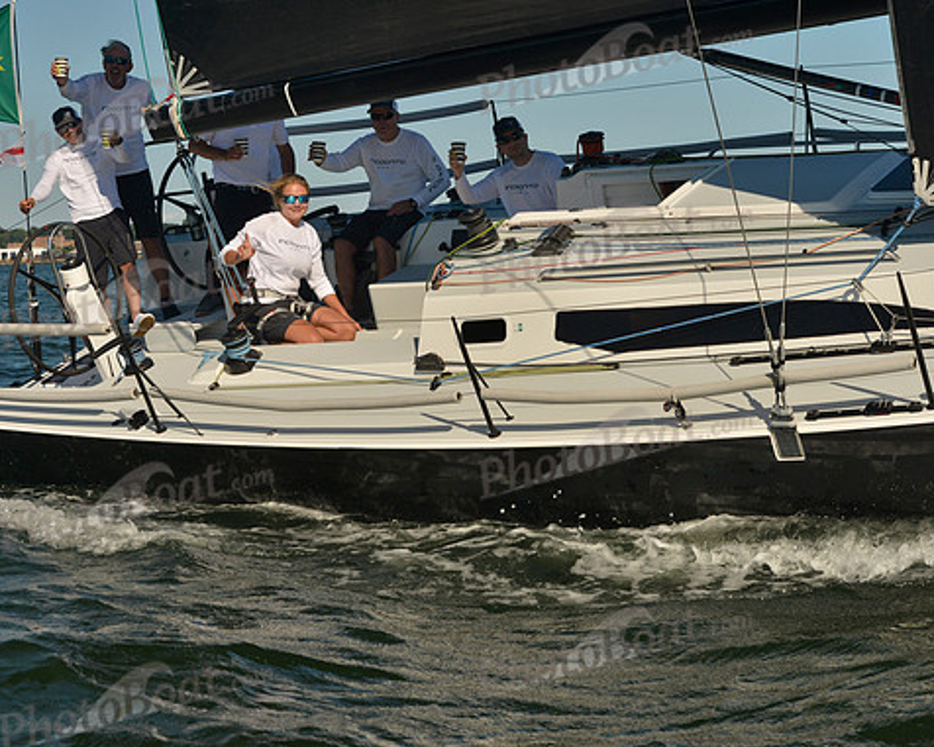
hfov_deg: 23.8
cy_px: 374
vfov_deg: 19.2
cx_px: 377
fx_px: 2212
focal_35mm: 80
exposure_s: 1/1250
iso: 400
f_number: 8
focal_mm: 70
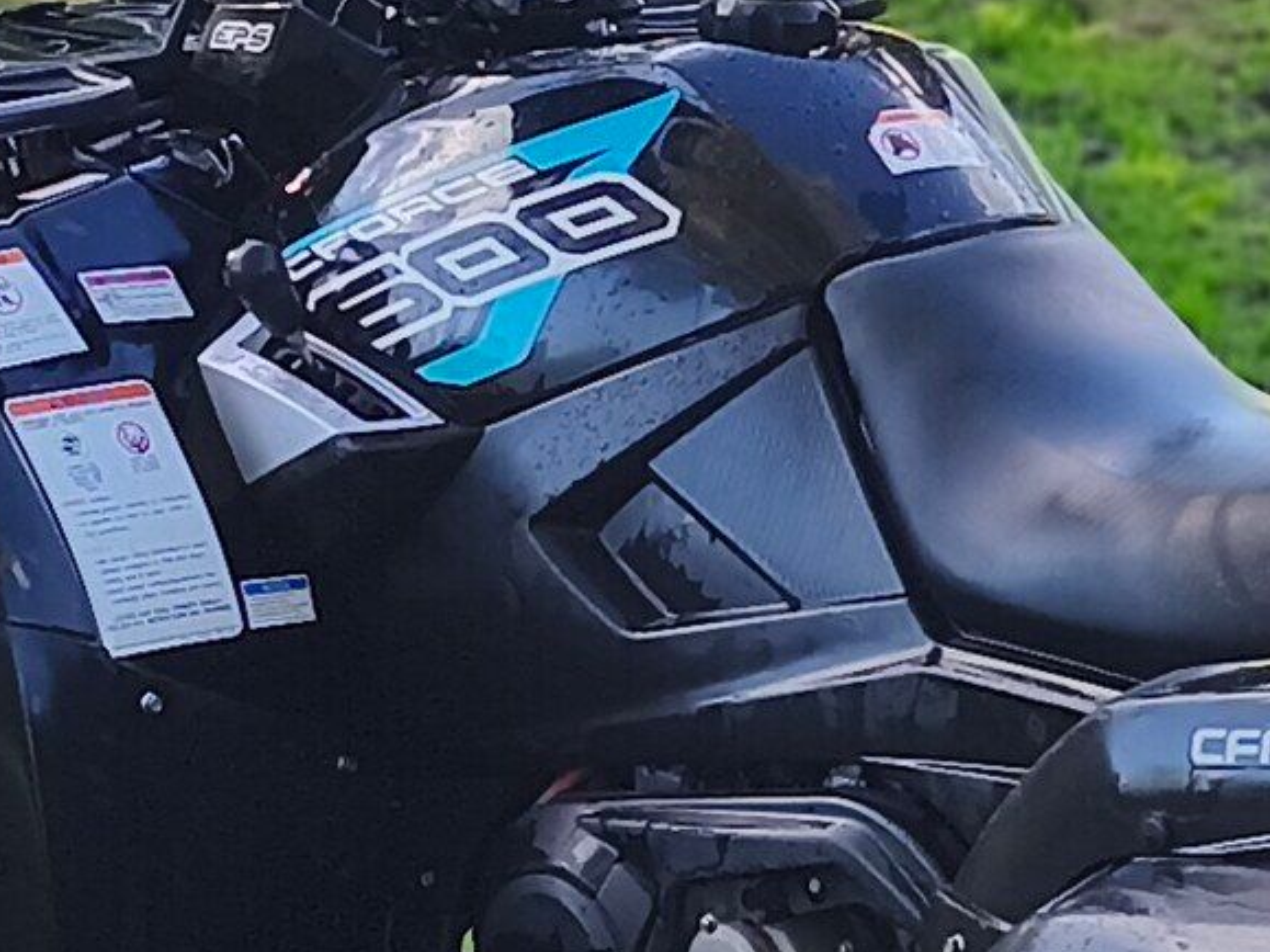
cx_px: 954
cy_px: 600
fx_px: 5685
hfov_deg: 12.7
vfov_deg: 9.6
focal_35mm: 155
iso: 50
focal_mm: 6.18
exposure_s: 1/200
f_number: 1.65
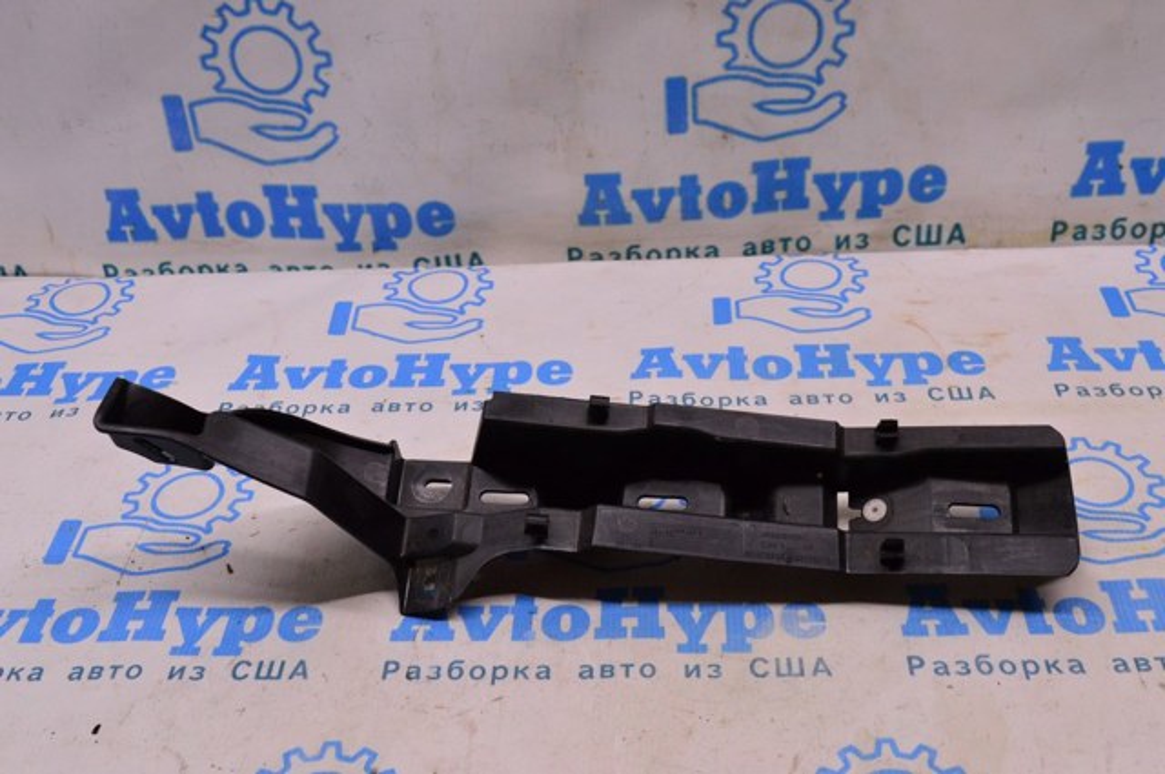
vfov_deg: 30.8
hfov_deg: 45.0
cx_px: 582
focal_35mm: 44
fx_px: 1406
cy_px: 387
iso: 1600
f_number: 8
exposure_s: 1/125
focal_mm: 29
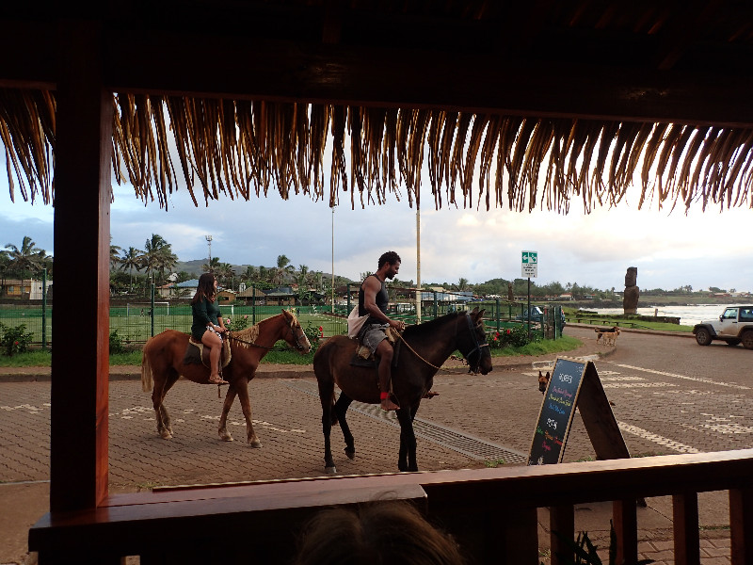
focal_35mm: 25
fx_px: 544
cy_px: 282
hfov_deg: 69.4
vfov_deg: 54.9
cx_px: 376
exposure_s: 1/100
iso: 100
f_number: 2.8
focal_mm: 4.5
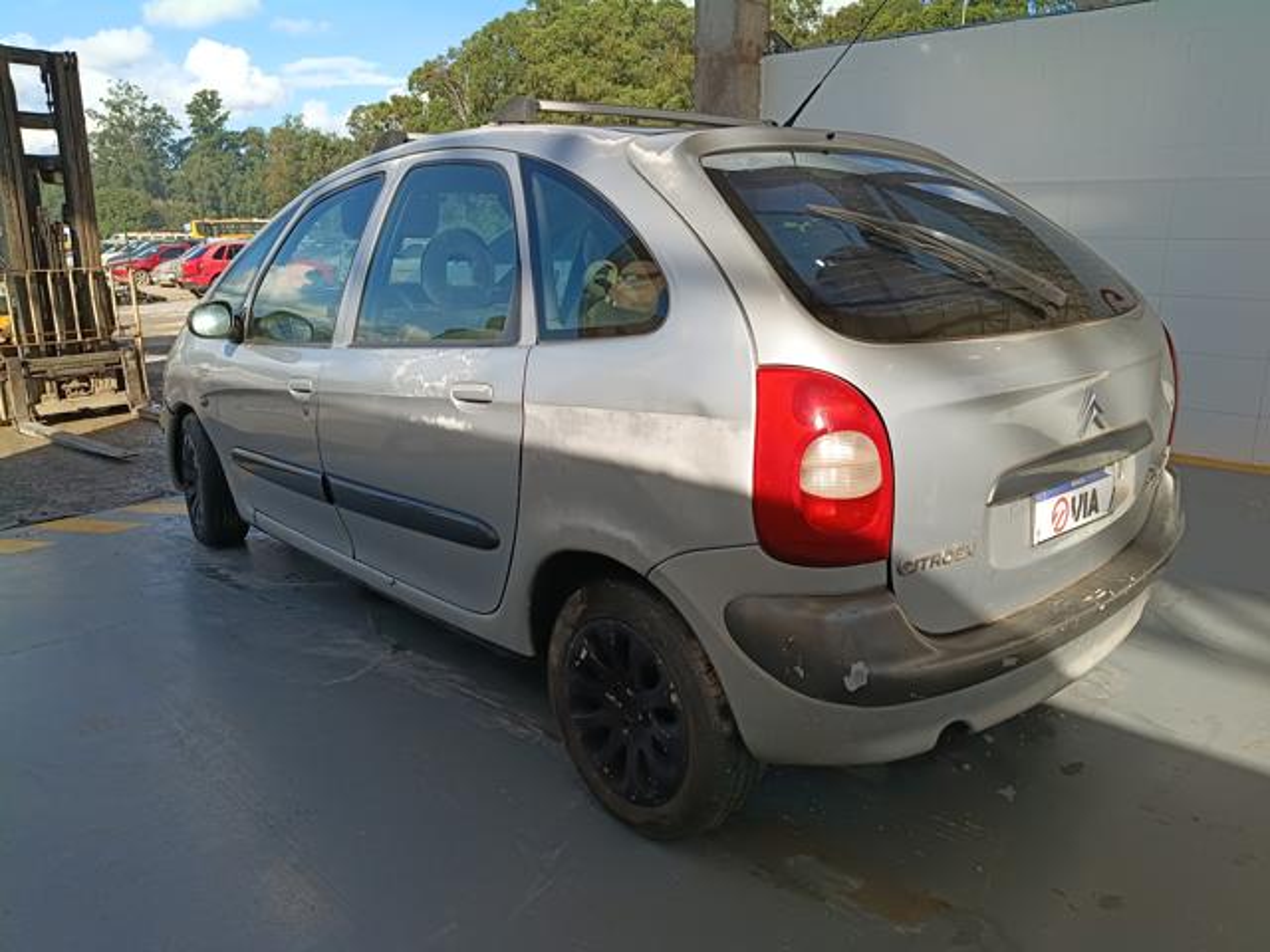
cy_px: 476
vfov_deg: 53.1
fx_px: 954
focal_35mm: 26
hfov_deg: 67.3
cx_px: 635
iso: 151
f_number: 1.8
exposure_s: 1/824
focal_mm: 4.81
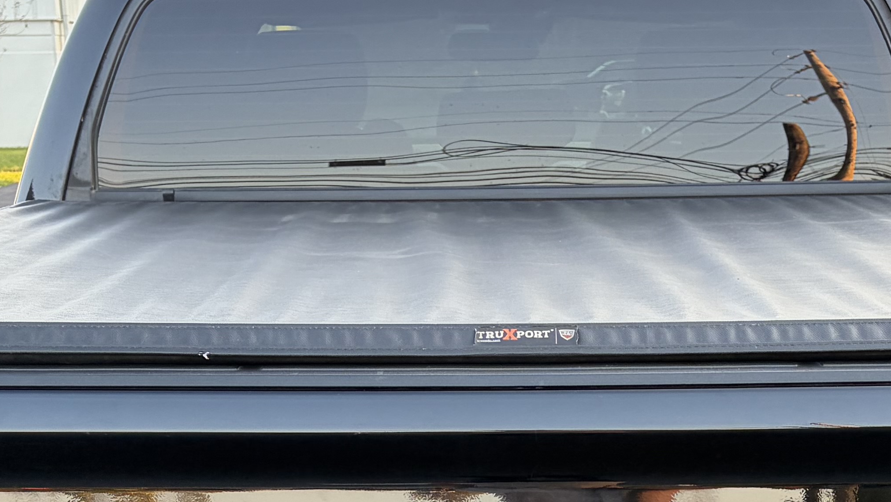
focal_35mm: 80
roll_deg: +1.4
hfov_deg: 26.5
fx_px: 1890
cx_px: 472
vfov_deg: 14.5
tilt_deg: -17.8
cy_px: 648
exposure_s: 1/182
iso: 125
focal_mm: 5.96
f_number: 1.6
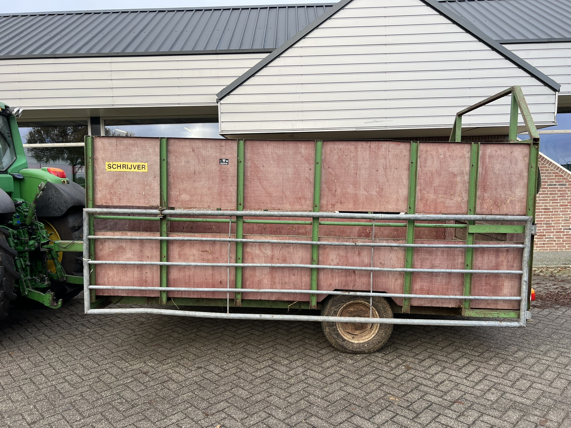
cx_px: 286
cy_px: 214
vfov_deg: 53.1
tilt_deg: -2.4
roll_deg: +1.7
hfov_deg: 67.3
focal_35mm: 26
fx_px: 429
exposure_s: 1/374
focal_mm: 5.7
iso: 50
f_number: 1.5
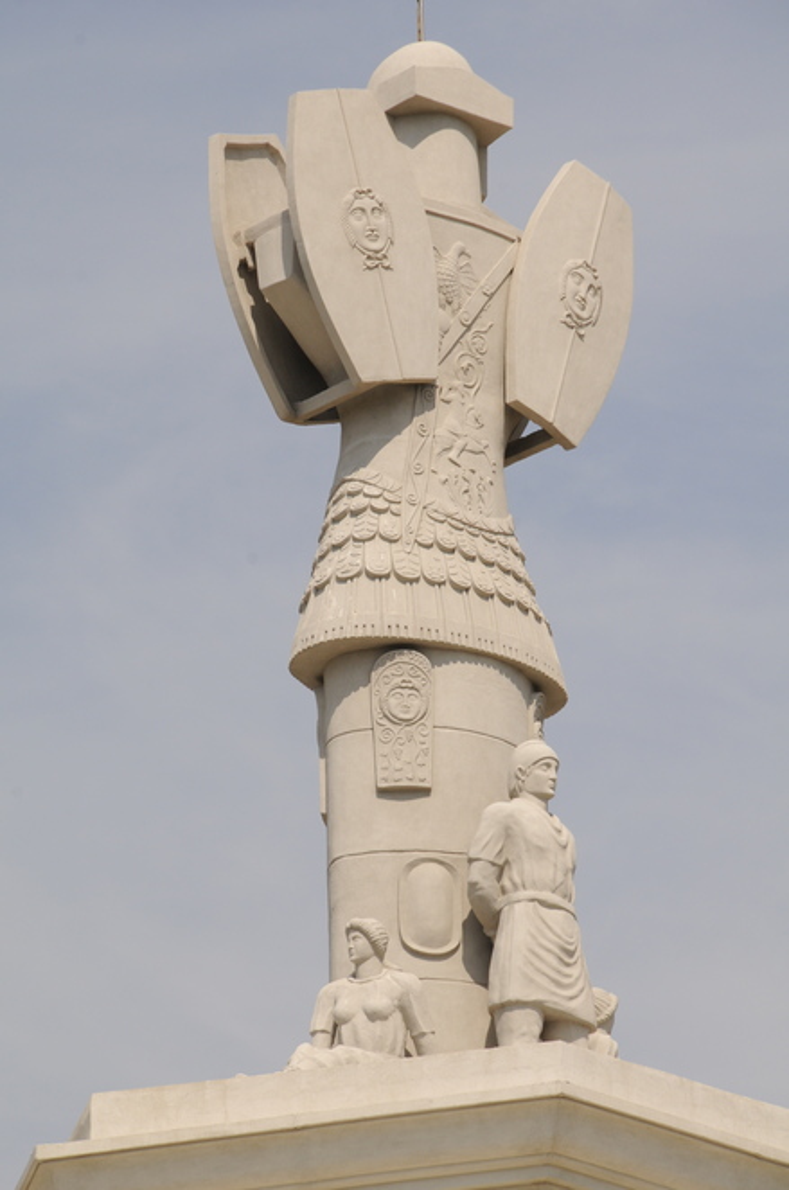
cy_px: 595
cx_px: 394
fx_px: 9898
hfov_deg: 4.6
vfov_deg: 6.9
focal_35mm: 300
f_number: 13
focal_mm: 200
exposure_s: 1/640
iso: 320
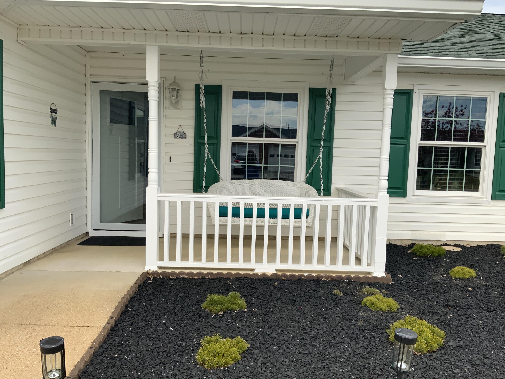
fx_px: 438
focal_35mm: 30
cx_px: 256
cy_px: 196
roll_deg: -1.3
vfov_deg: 46.8
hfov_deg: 60.0
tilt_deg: -6.1
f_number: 1.8
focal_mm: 3
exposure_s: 1/978
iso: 16
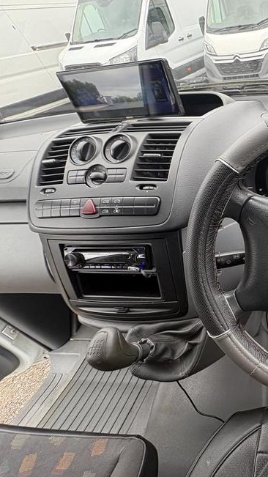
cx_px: 313
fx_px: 265
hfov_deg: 40.1
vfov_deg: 83.8
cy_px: 240
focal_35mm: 21
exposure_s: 1/164
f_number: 2.2
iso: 64
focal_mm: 2.22
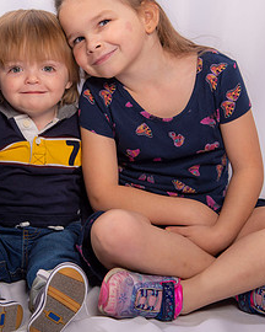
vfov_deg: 14.5
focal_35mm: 133
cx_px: 36
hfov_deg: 11.5
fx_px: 1304
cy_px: 130
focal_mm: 66
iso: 125
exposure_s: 1/160
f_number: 5
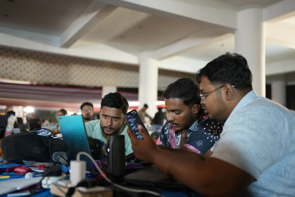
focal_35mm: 35
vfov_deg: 37.9
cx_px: 148
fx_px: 287
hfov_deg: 54.4
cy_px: 98
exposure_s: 1/60
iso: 500
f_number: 2
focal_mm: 35
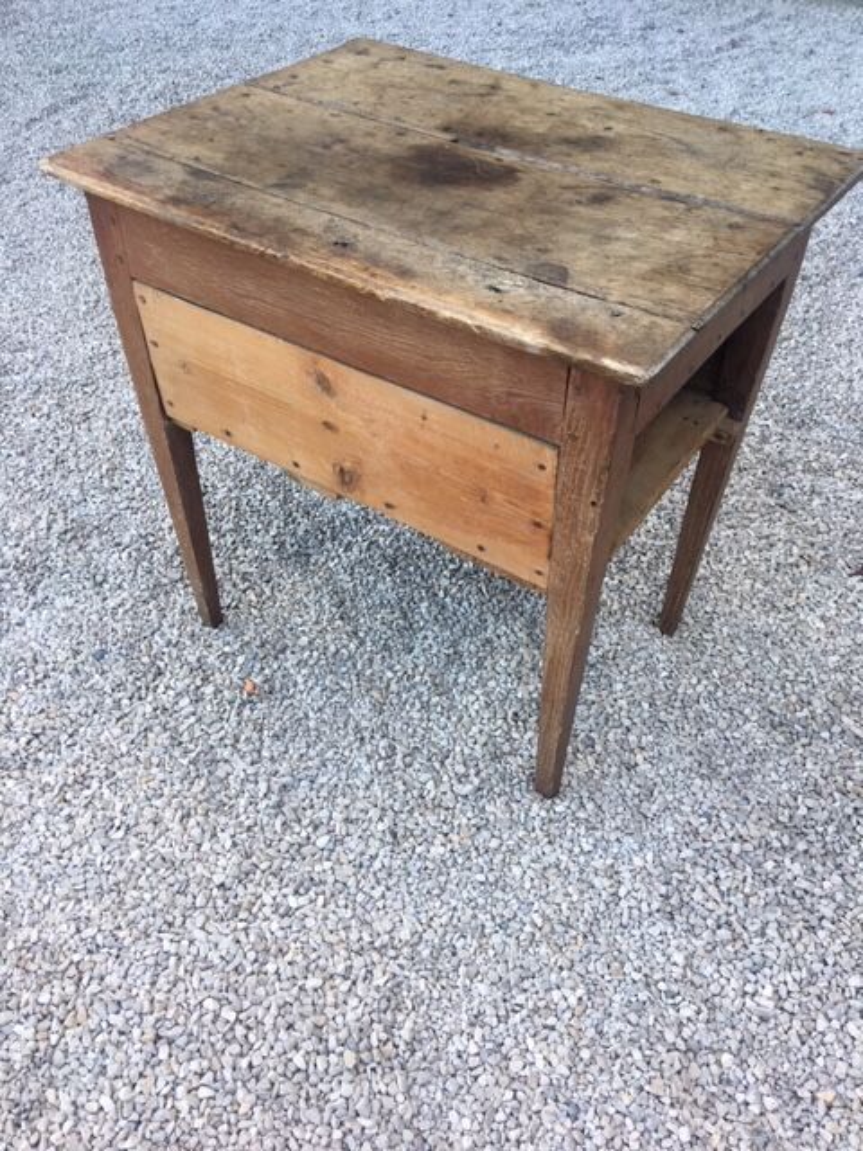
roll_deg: -1.8
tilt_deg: -41.1
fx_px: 964
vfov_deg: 61.7
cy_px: 576
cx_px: 432
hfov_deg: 48.2
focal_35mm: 29
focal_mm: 4.15
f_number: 2.2
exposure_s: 1/100
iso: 25
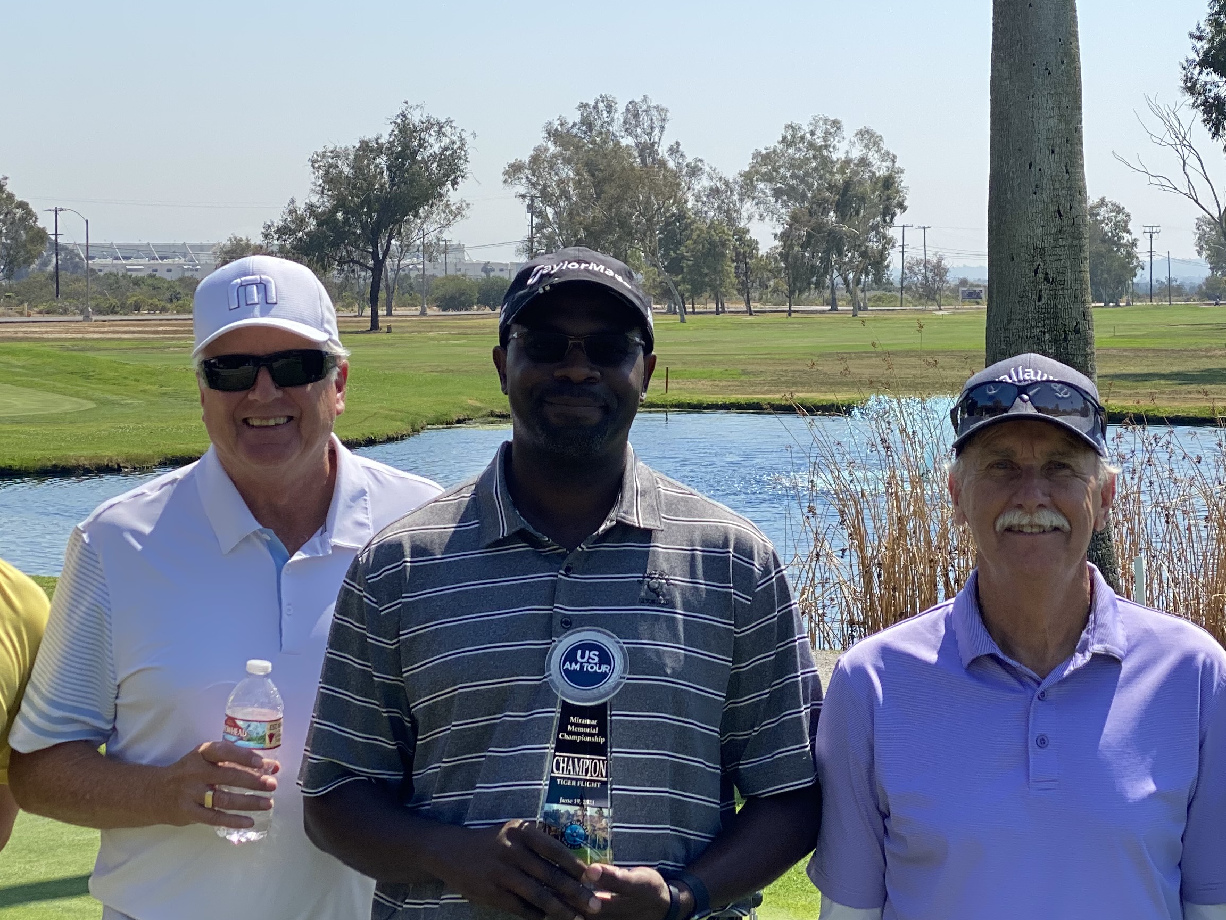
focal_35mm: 91
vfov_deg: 16.2
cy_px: 321
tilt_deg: +0.0
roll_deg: -0.7
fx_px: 3223
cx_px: 689
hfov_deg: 21.5
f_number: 2
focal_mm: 6
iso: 20
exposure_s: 1/1653
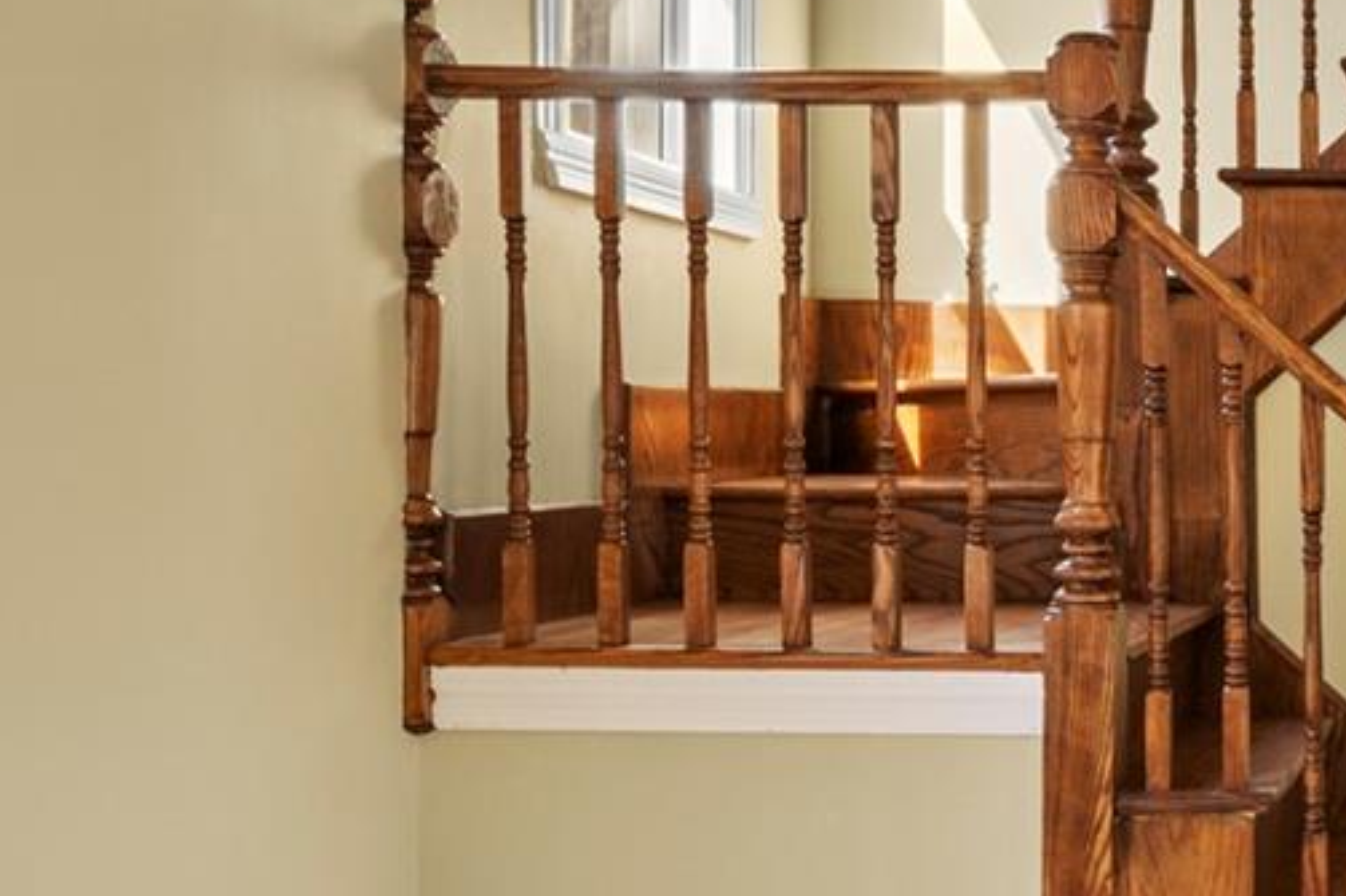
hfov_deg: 30.7
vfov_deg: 23.8
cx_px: 1533
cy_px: 413
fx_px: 2130
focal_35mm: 57
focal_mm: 14
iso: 200
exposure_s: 1/2
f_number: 11
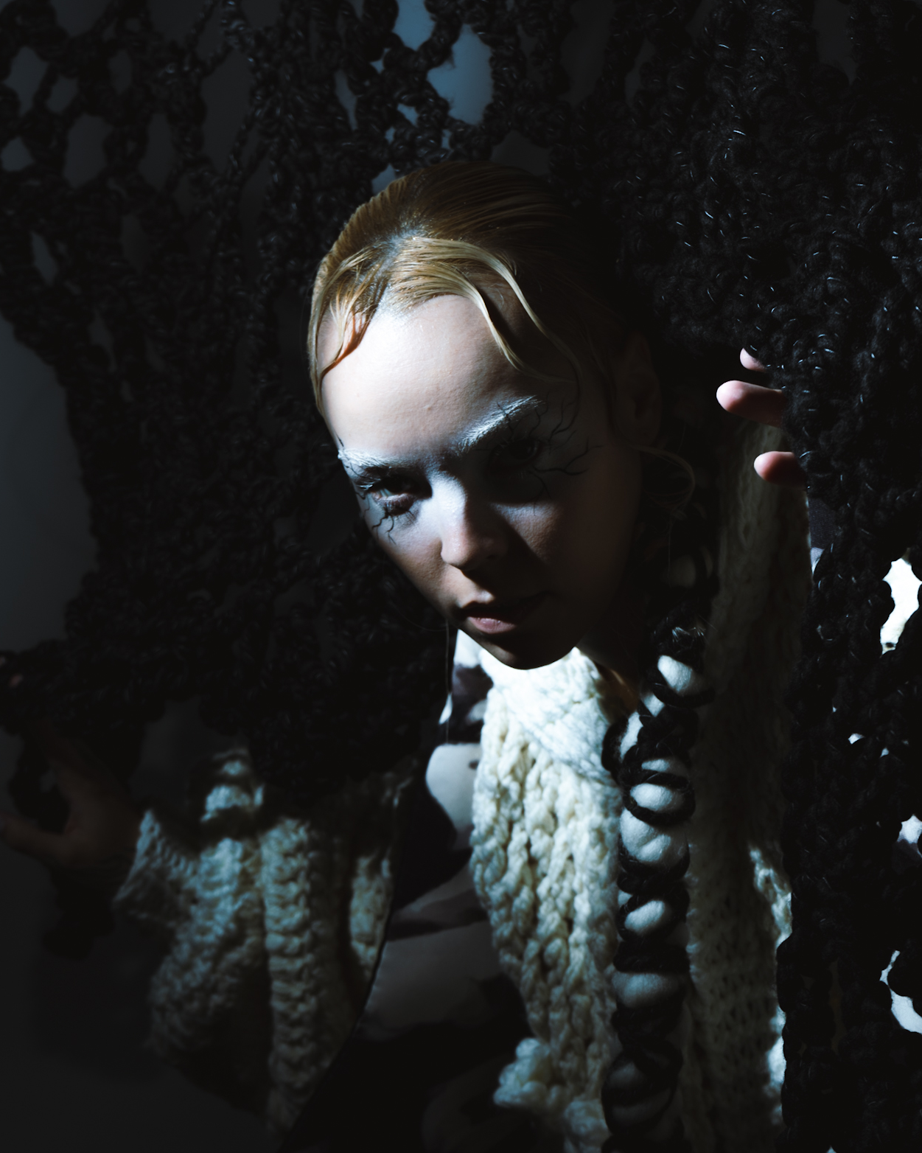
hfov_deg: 17.9
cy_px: 655
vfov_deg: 22.2
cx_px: 462
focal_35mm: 86
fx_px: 2934
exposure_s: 1/125
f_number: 8
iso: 100
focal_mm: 70
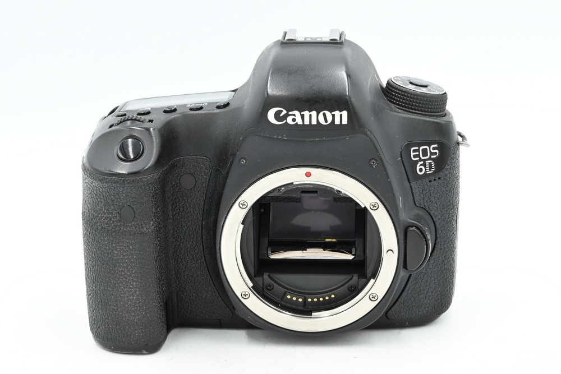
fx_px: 1309
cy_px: 187
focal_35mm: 84
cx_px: 280
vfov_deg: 16.3
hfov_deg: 24.2
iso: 200
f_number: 14
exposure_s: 1/15
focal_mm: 56
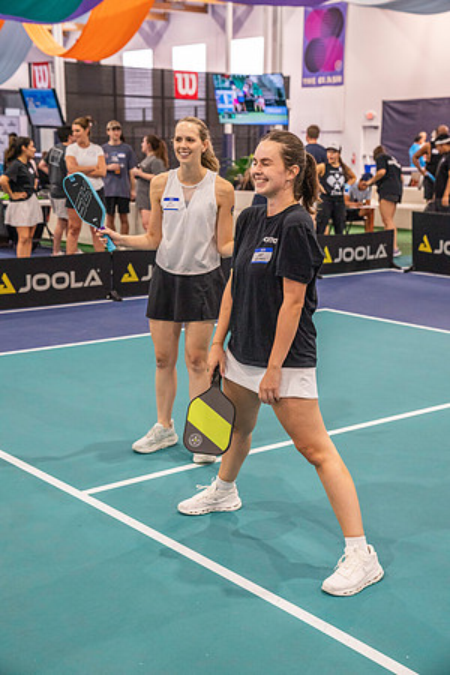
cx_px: 225
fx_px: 1012
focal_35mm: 54
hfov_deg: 25.1
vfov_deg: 36.9
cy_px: 338
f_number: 4
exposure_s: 1/640
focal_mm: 54
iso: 6400
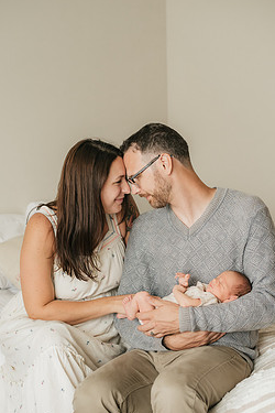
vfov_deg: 33.4
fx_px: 687
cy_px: 233
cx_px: 129
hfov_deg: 22.6
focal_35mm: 60
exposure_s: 1/250
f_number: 2.8
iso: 1600
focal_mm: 50
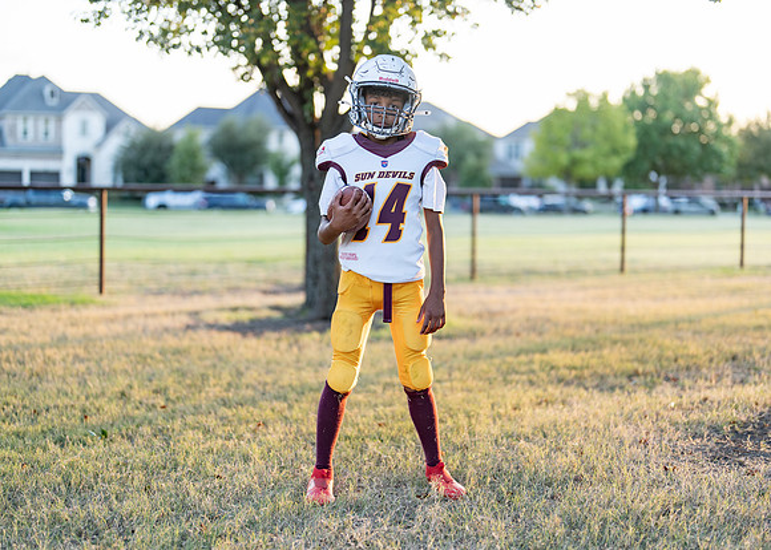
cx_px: 403
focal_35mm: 55
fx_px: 1211
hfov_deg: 35.3
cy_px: 260
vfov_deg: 25.6
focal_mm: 50
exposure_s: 1/400
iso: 100
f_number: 1.2
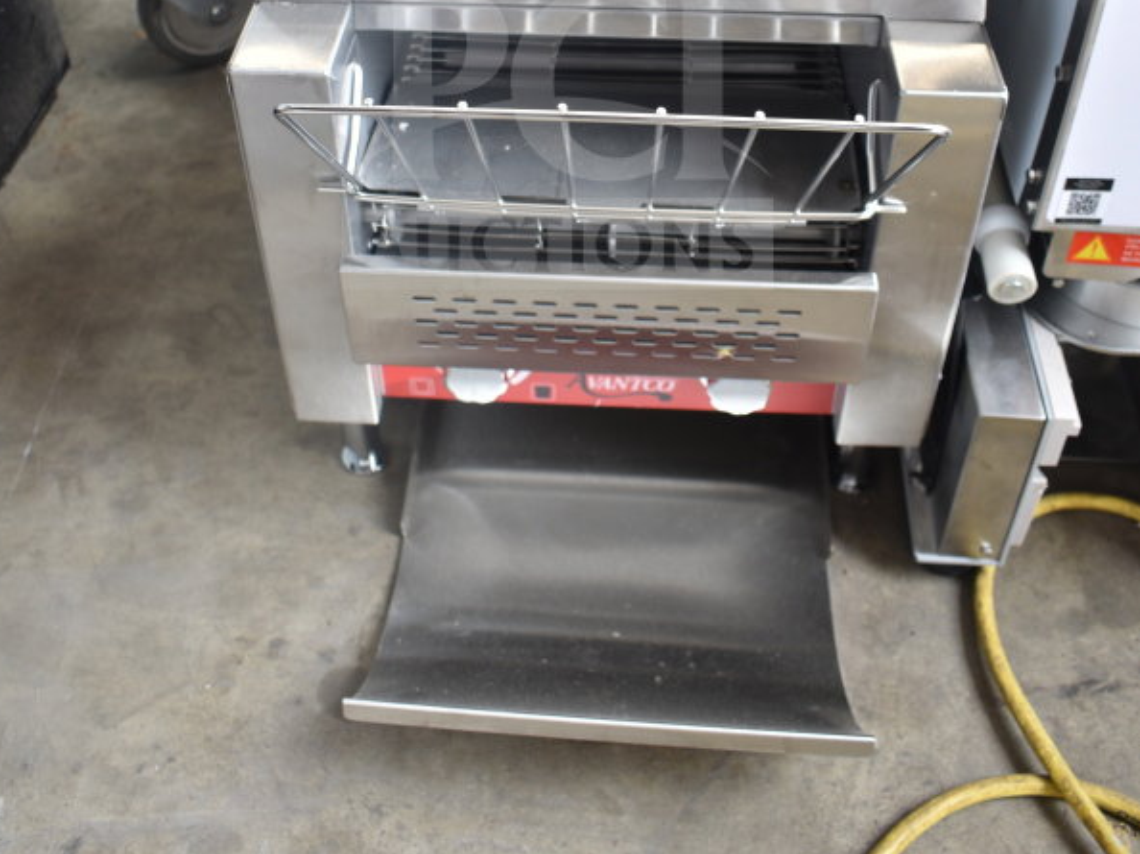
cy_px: 137
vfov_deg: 34.5
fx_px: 1317
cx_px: 557
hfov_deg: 46.8
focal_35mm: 40
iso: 200
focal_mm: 18
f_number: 3.5
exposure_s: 1/40
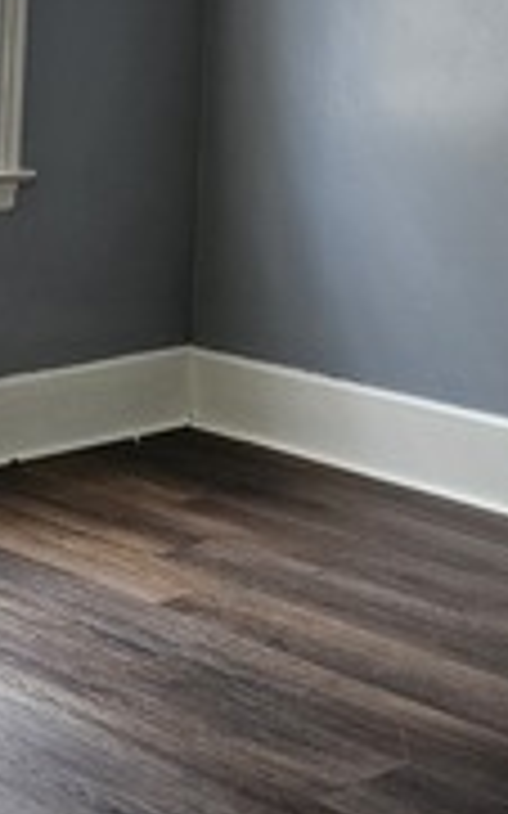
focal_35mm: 90
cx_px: 225
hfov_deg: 14.5
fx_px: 1995
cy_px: -254
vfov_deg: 20.9
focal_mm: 6.3
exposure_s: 1/120
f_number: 1.7
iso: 200
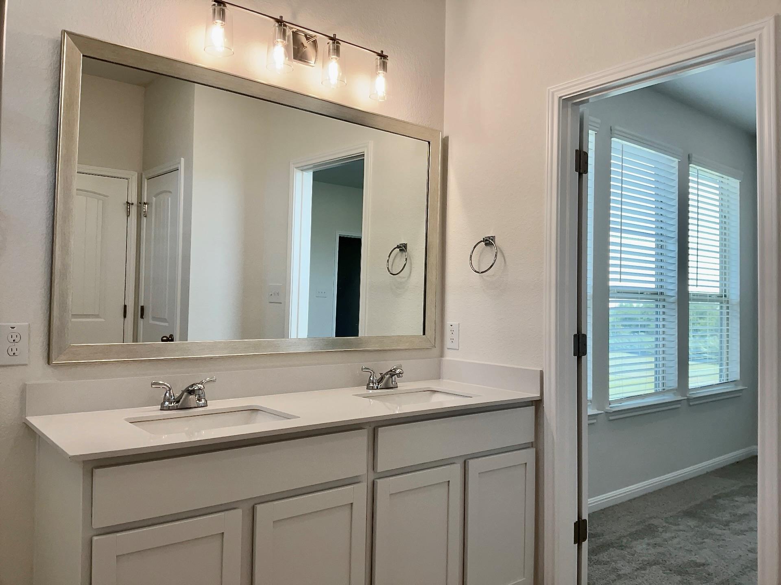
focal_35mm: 27
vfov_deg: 51.4
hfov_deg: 65.3
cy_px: 292
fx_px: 609
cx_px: 390
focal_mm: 3
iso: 20
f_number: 1.8
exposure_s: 1/100
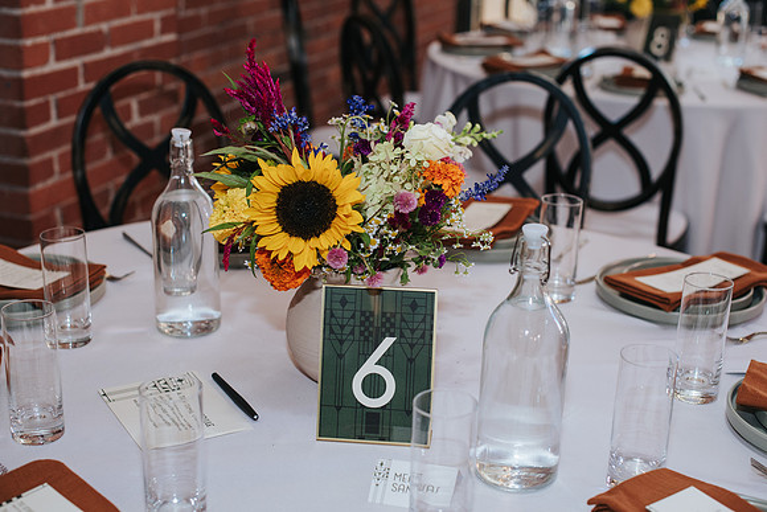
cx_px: 384
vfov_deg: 25.5
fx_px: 1131
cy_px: 240
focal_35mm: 53
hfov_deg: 37.5
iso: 800
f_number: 3.2
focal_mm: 50
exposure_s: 1/200
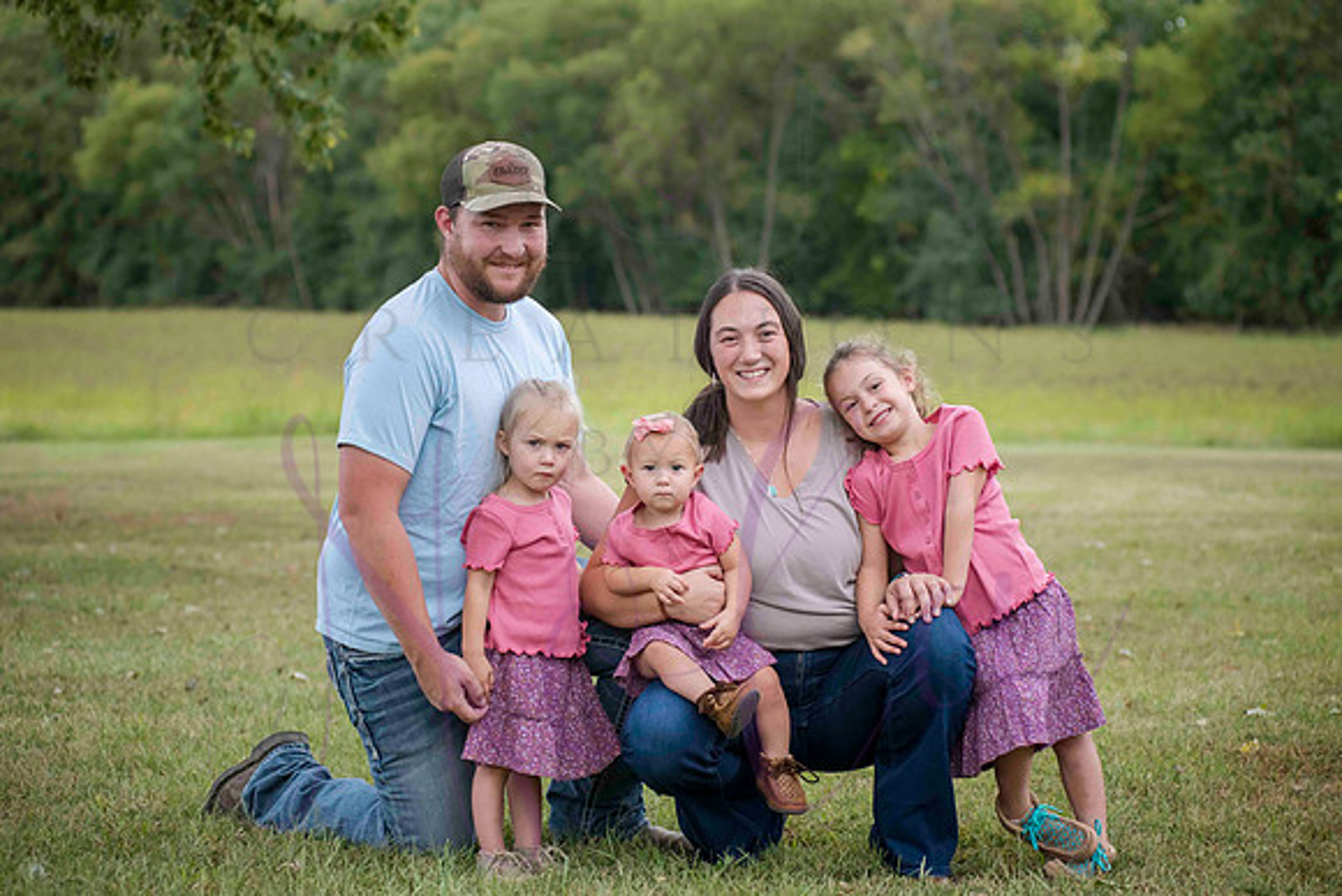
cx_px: 671
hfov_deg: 24.3
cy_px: 448
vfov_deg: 16.4
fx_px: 3110
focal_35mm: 83
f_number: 4.5
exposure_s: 1/500
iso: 400
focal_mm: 80
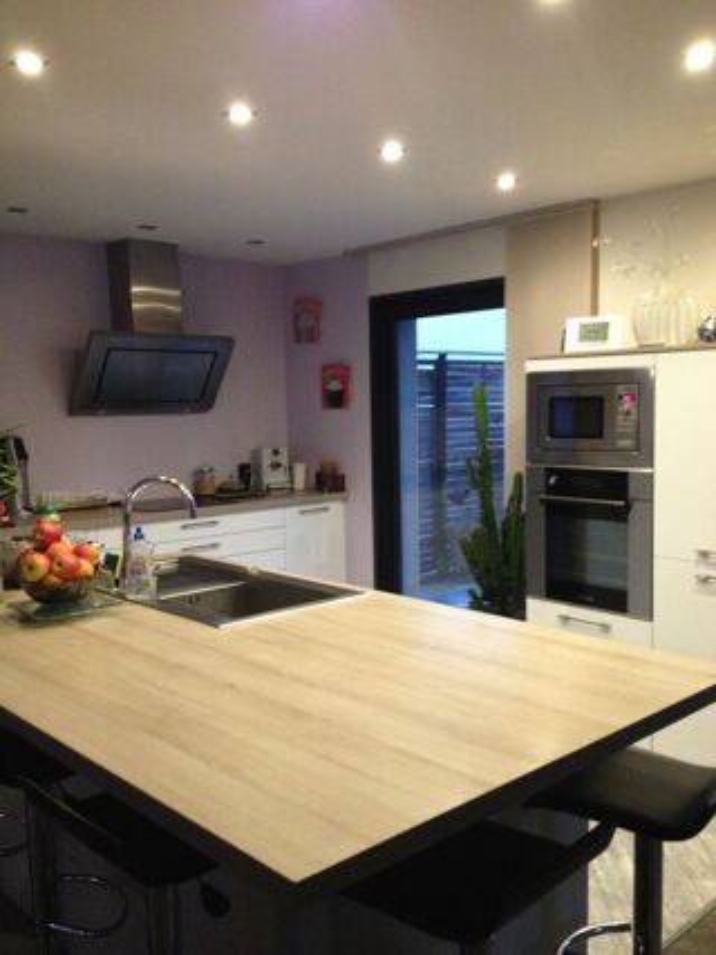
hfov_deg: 40.7
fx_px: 966
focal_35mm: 35
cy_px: 478
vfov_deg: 52.6
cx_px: 358
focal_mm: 4.28
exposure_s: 1/17
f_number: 2.4
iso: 400
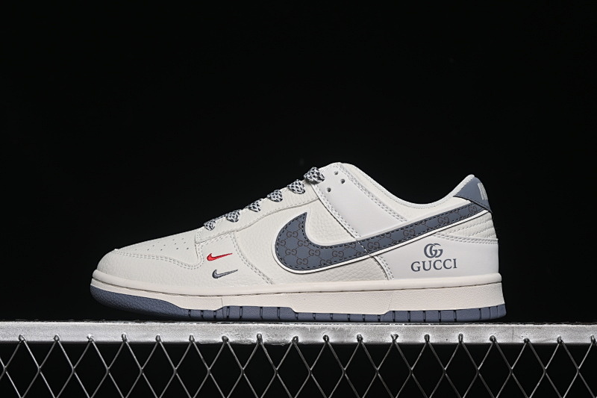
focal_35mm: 75
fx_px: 1243
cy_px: 199
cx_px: 298
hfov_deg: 27.0
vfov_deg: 18.2
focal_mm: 50
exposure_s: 1/60
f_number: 7.1
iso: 160
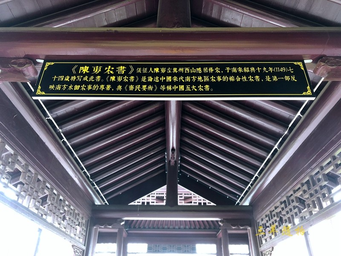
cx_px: 170
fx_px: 276
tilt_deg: +31.8
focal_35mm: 28
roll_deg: +0.6
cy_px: 128
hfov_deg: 63.4
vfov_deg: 49.7
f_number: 1.8
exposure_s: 1/17
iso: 40
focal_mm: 3.99
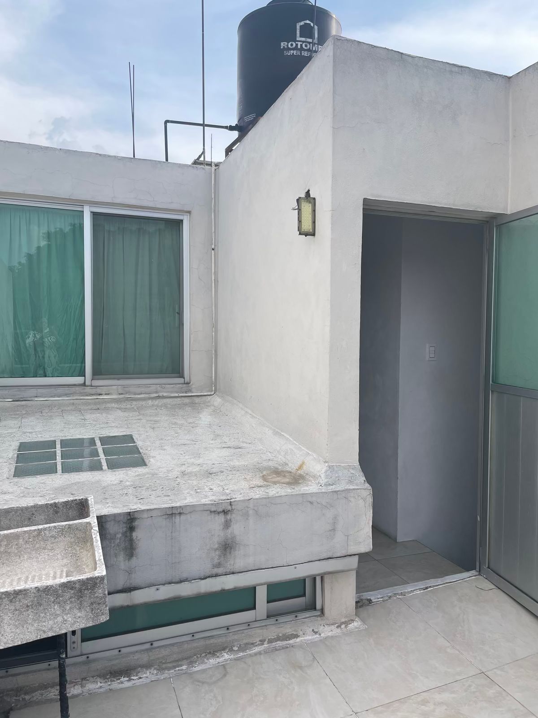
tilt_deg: -2.5
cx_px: 269
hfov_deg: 53.1
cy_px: 359
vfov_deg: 67.3
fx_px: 539
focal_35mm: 26
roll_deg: +0.2
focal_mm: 4.2
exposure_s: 1/2257
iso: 32
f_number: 1.6
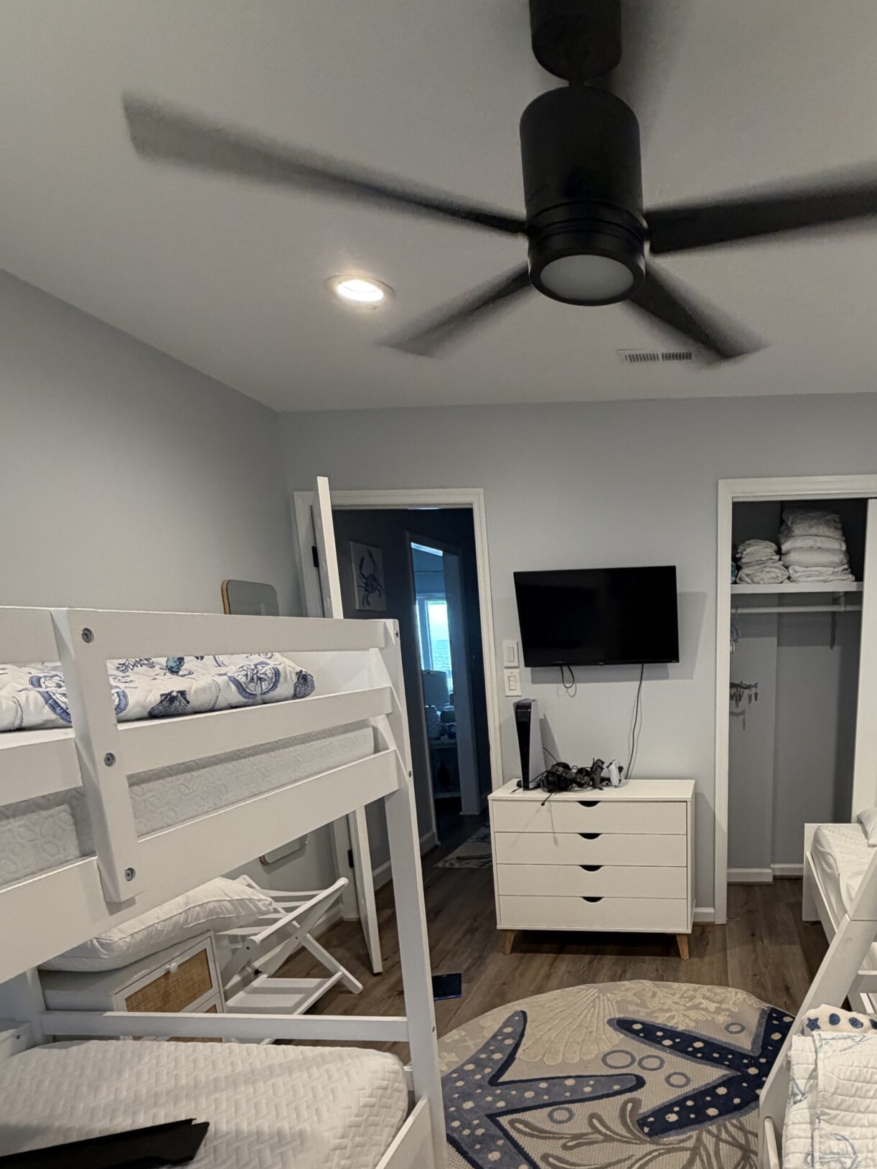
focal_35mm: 22
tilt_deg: -13.4
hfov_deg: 57.7
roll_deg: +2.2
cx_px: 667
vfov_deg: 73.1
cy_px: 814
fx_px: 743
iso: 250
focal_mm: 2.22
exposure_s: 1/60
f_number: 2.2
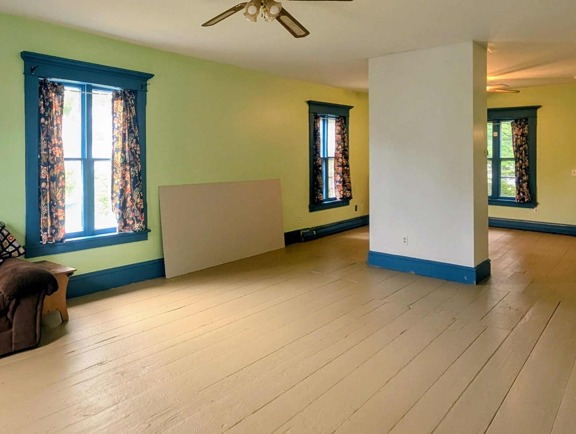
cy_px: 164
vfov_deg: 58.3
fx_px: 383
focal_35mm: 23
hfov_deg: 73.0
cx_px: 229
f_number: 1.7
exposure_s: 1/58.5
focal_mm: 2.02
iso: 120
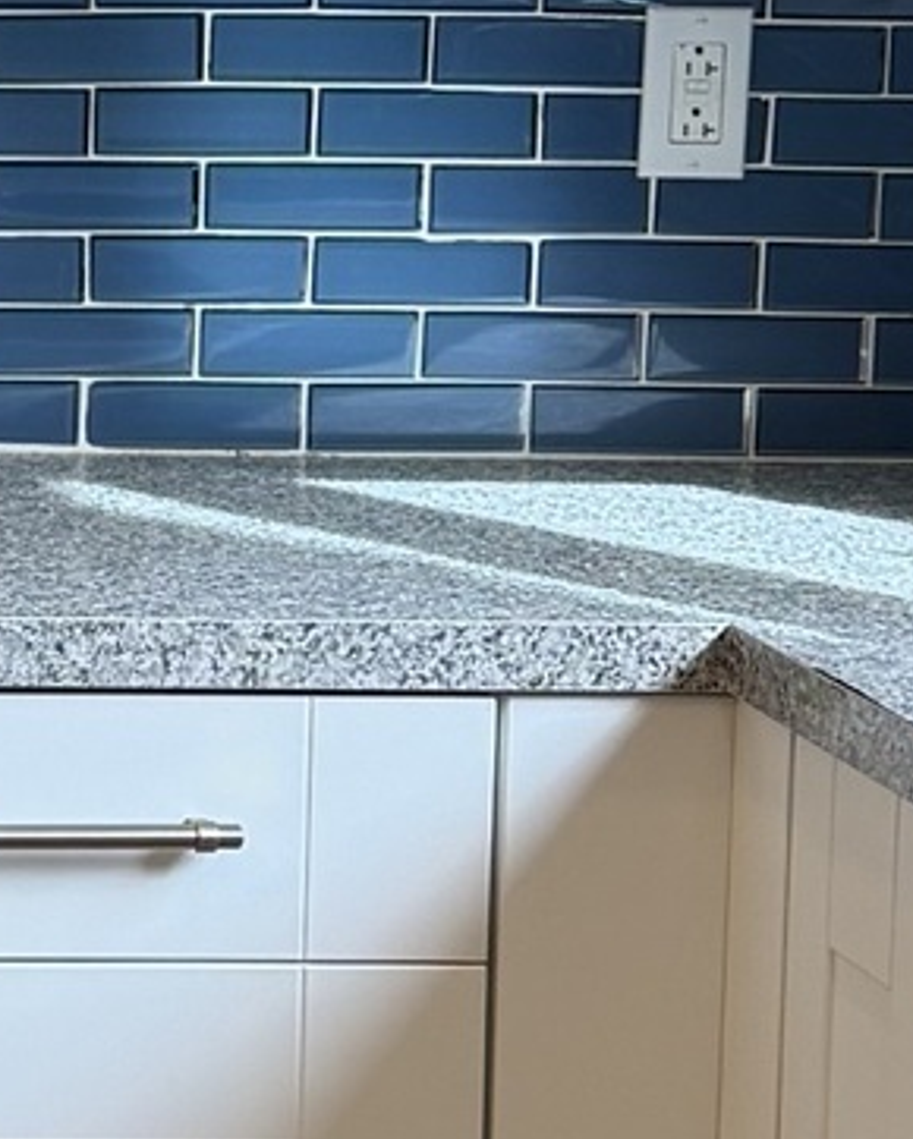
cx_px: -601
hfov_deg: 9.9
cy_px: 286
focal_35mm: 149
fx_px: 5028
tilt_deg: -6.6
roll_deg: -0.9
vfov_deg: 12.9
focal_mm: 6.76
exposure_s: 1/120
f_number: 1.78
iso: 100
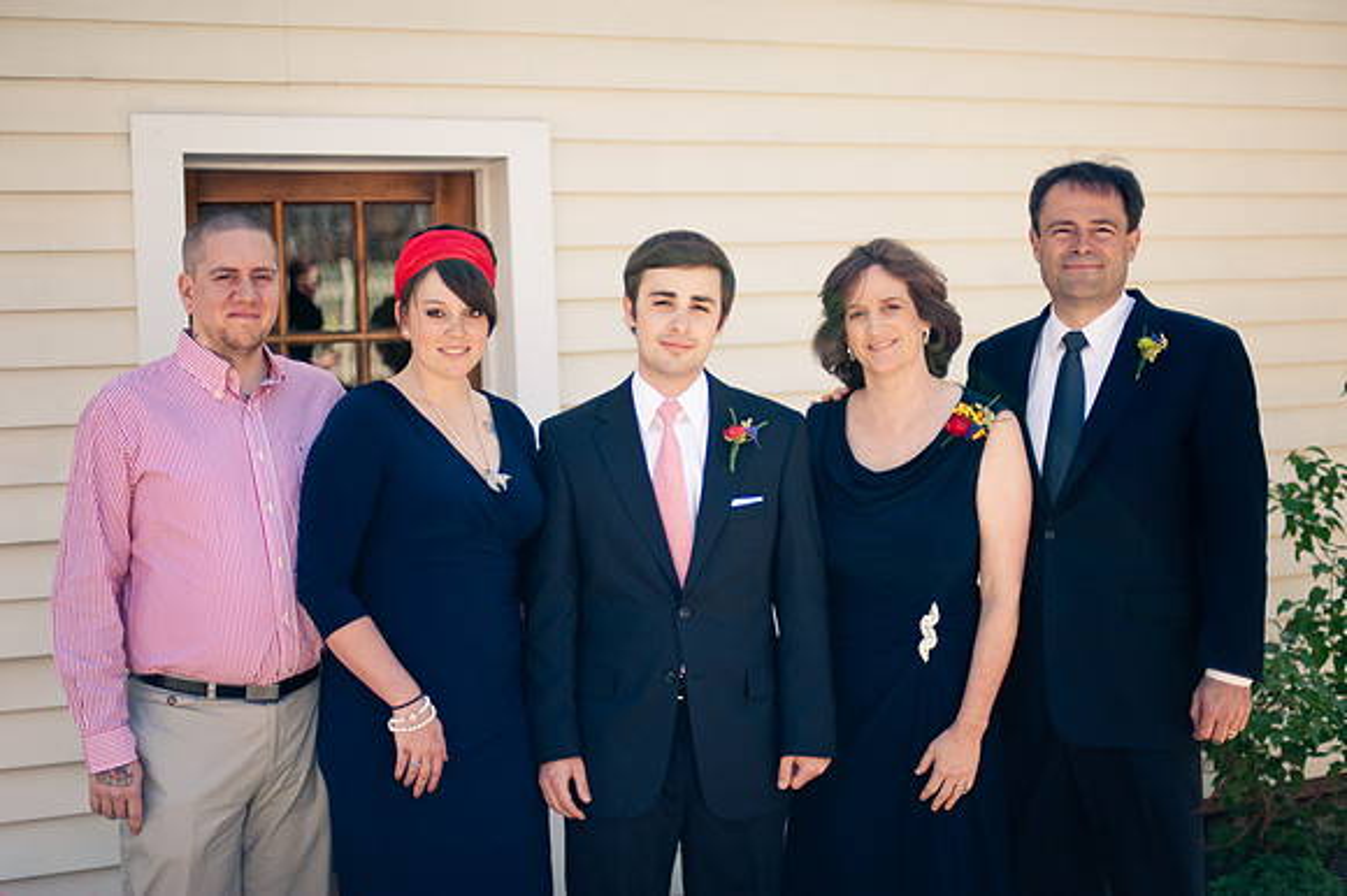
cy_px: 448
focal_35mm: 50
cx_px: 674
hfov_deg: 39.6
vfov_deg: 27.0
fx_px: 1870
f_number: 1.4
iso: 200
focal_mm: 50
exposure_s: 1/3200
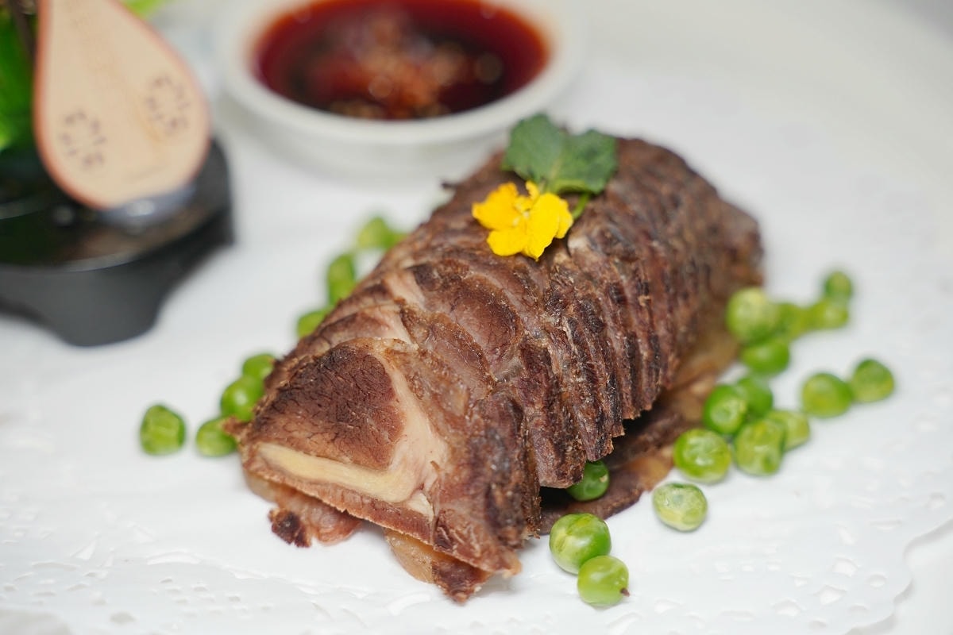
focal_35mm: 75
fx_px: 1985
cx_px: 476
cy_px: 318
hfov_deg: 27.0
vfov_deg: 18.2
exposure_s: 1/80
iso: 200
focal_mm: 75
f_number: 4
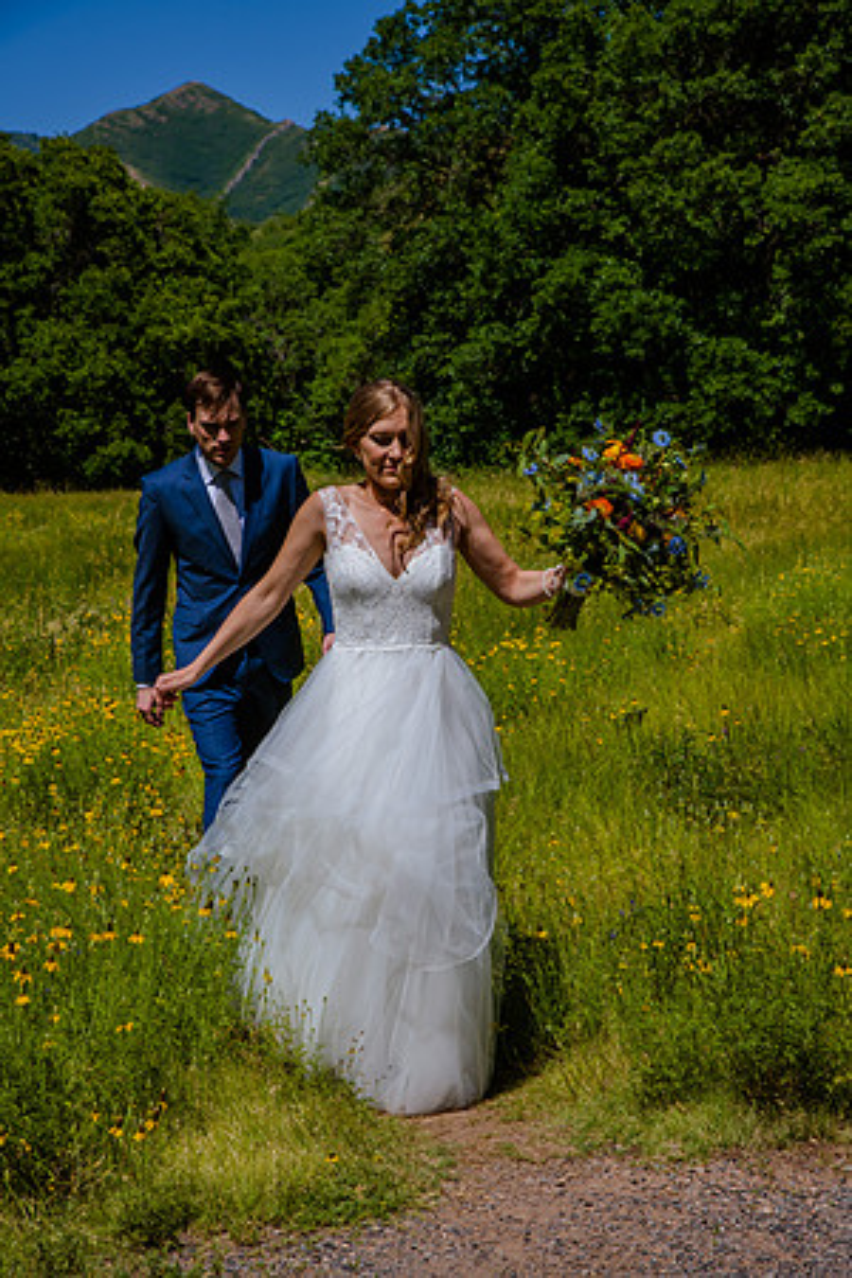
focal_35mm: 86
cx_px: 426
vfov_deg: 23.6
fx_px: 3053
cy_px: 639
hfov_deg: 15.9
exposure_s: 1/320
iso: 200
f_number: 13
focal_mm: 86
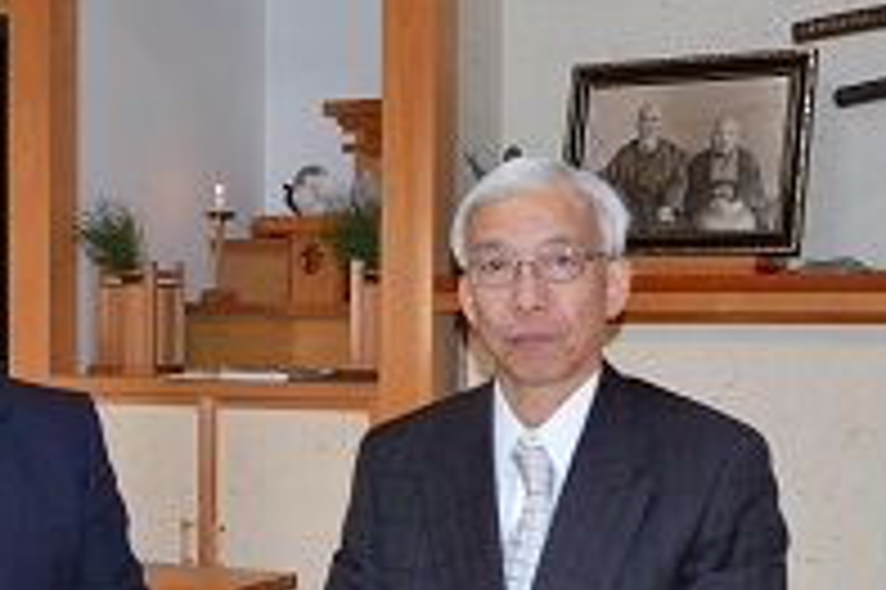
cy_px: 486
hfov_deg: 26.4
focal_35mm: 76
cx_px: 238
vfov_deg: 17.7
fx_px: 1869
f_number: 4
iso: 400
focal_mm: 20
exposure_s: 1/80
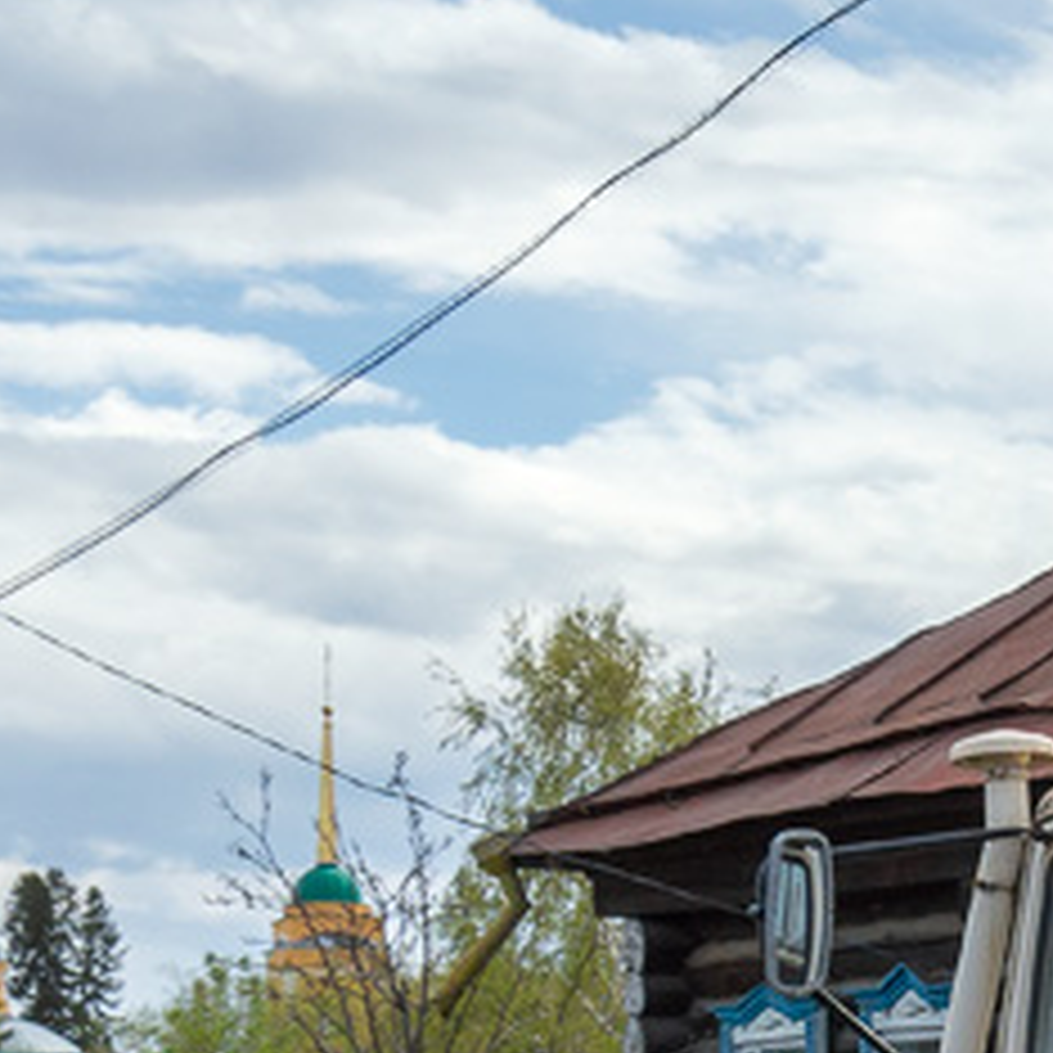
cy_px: 882
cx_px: 2214
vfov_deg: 12.1
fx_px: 4956
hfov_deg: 10.9
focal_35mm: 144
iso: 200
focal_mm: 22
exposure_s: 1/640
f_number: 7.1
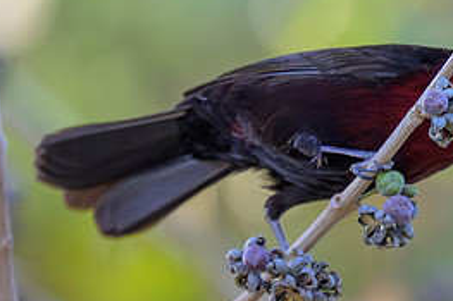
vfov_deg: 0.6
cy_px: 141
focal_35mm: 2311
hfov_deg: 0.9
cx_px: 605
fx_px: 29061
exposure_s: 1/1250
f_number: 4
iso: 2200
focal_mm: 560
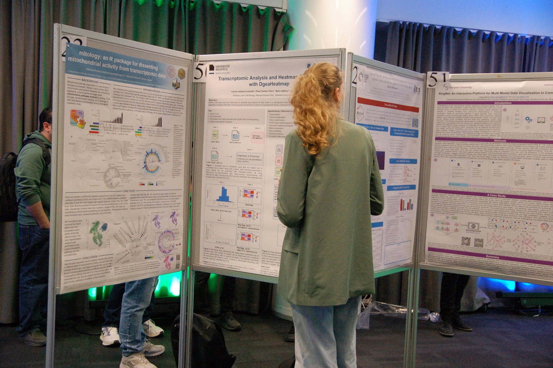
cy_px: 184
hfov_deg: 48.0
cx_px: 276
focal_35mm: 40
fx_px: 622
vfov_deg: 33.0
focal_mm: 27
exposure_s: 1/125
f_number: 4
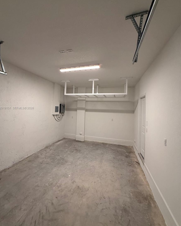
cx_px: 88
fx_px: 100
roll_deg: -3.0
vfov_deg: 96.7
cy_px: 108
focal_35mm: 15
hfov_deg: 84.0
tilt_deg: +1.9
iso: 320
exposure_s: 1/120
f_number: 2.2
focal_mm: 2.22
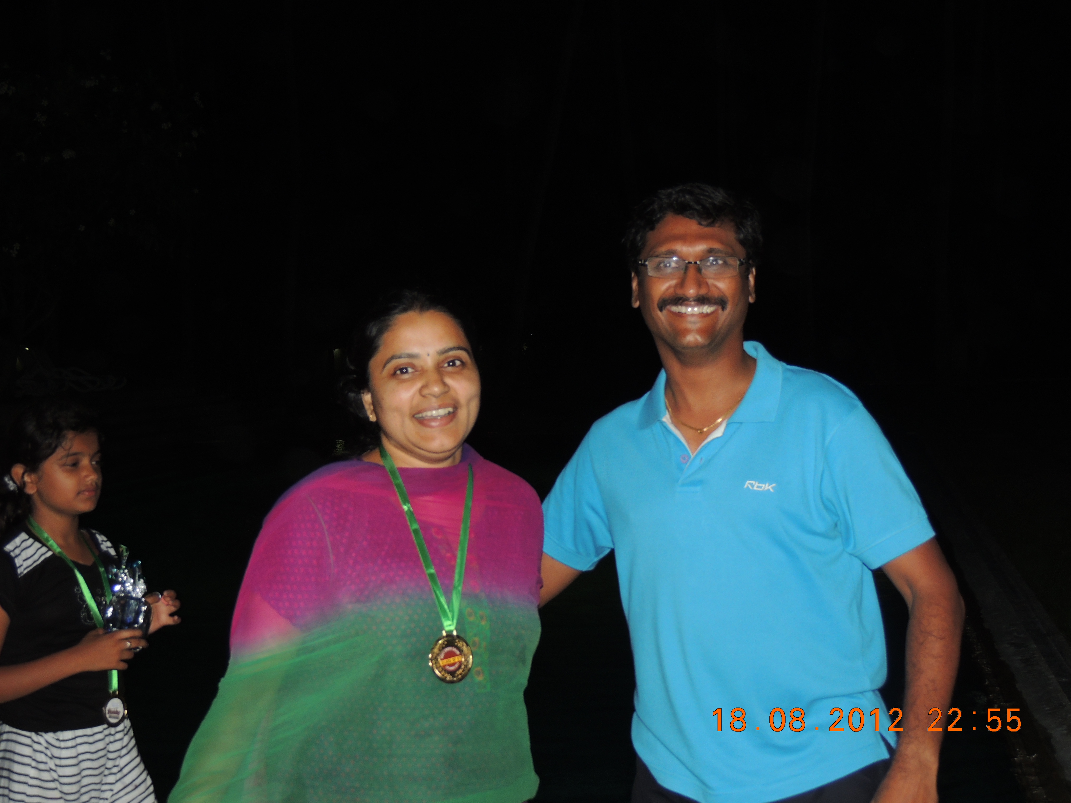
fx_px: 1702
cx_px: 536
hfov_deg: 34.9
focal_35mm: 55
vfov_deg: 26.6
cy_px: 402
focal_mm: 9.8
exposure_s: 1/40
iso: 200
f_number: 3.7
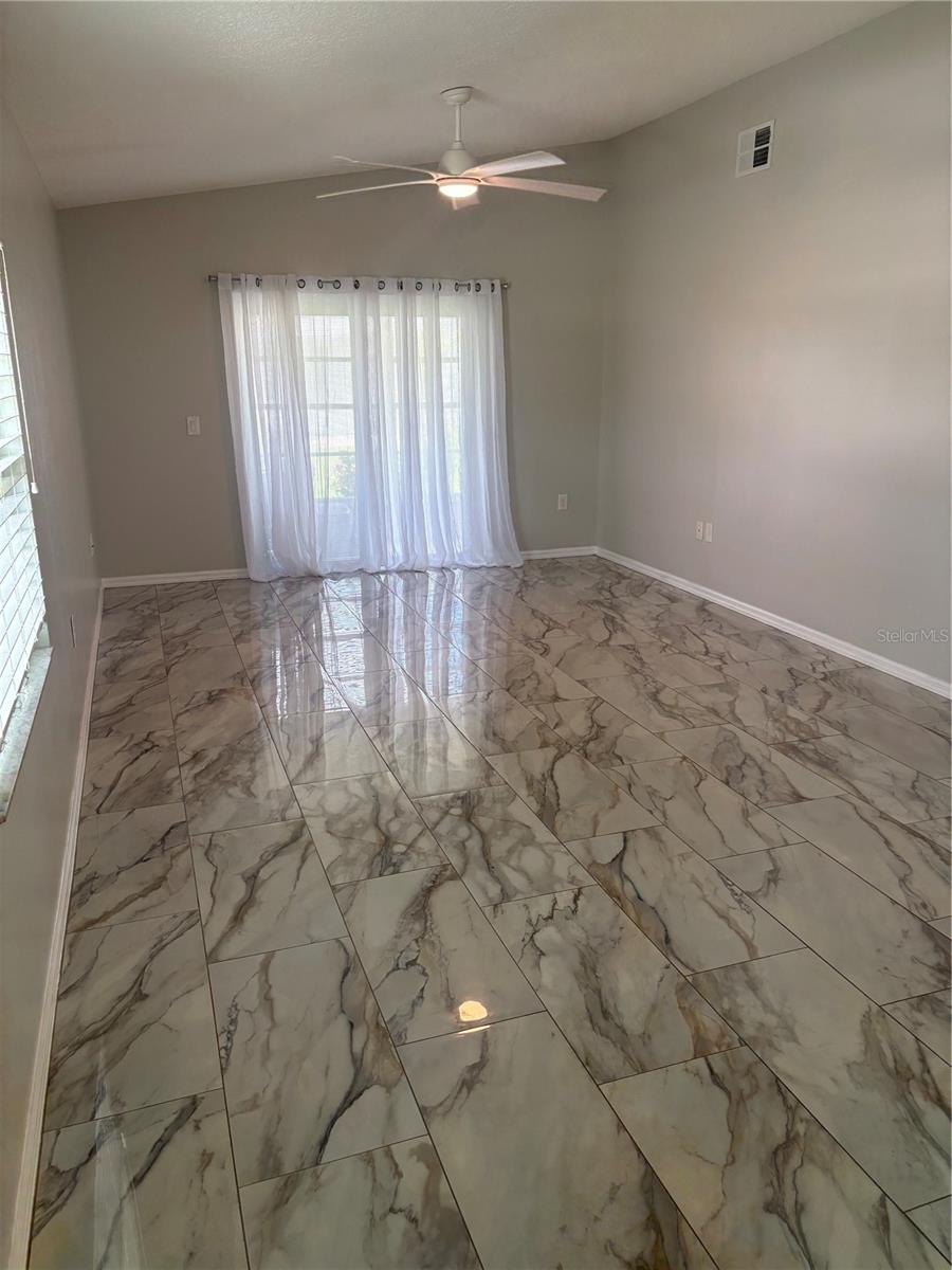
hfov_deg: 53.1
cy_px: 635
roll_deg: +0.3
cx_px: 476
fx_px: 953
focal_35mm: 26
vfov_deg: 67.3
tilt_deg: -15.8
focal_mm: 5.96
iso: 125
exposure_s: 1/120
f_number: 1.6
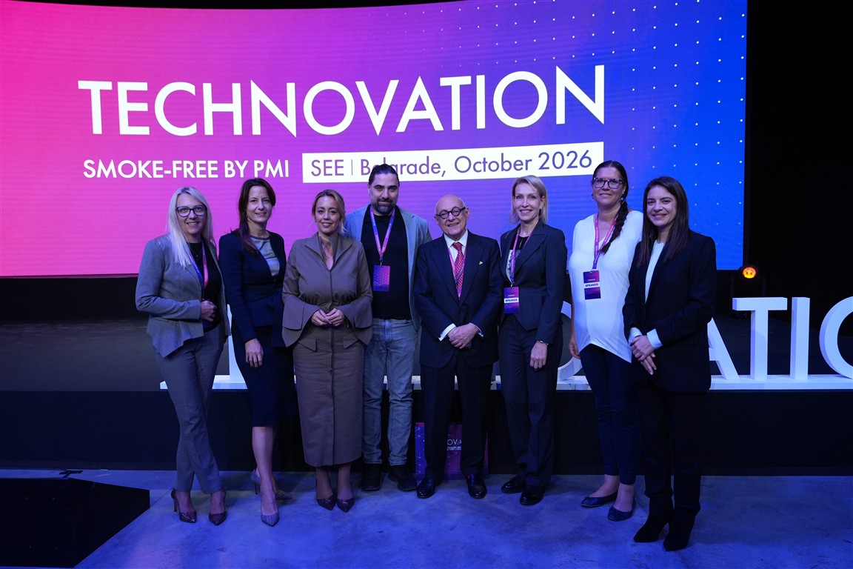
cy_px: 284
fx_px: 687
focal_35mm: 29
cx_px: 426
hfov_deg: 63.7
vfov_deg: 45.0
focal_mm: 29
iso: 2000
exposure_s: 1/250
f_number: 4
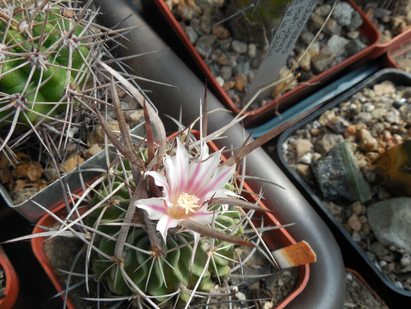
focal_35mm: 31
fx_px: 368
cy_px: 154
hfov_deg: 58.4
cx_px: 206
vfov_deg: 45.4
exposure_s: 1/320
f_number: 3.6
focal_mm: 5.6
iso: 125
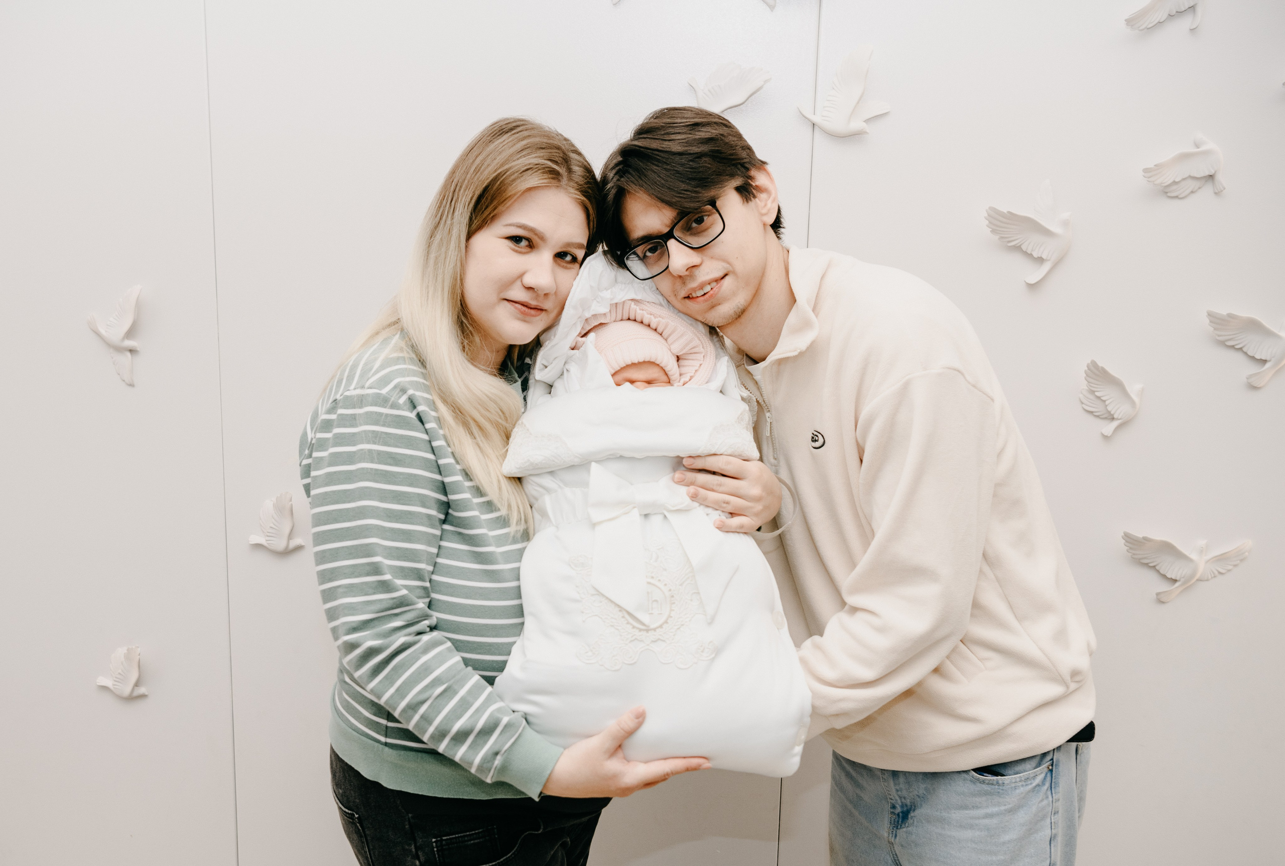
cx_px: 553
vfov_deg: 31.3
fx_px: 1545
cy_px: 488
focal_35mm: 43
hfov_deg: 45.1
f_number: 4.5
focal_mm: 38
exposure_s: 1/160
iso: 320
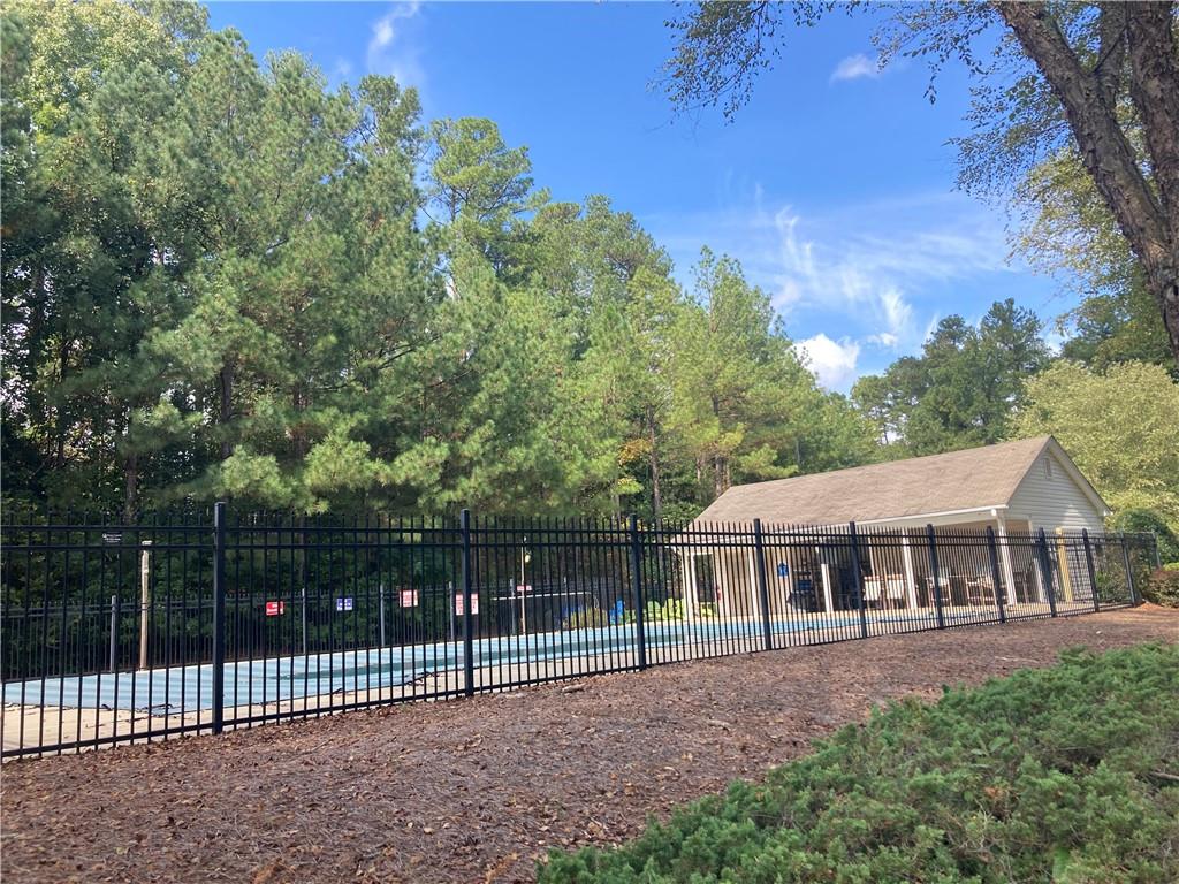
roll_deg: +3.8
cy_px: 442
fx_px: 954
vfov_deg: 49.7
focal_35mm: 28
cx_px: 590
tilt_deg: +10.7
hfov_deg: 63.4
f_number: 1.8
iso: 20
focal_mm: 3.99
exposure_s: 1/235
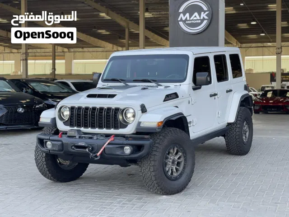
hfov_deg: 30.3
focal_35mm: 64
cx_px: 144
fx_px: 534
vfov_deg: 22.9
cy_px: 108
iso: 20
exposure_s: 1/121
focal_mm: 7.5
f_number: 2.2
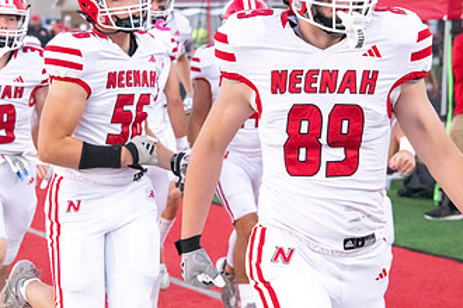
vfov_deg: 6.7
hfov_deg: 10.1
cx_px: 192
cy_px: 110
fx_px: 2623
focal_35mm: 204
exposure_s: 1/800
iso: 10000
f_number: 7.1
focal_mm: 116
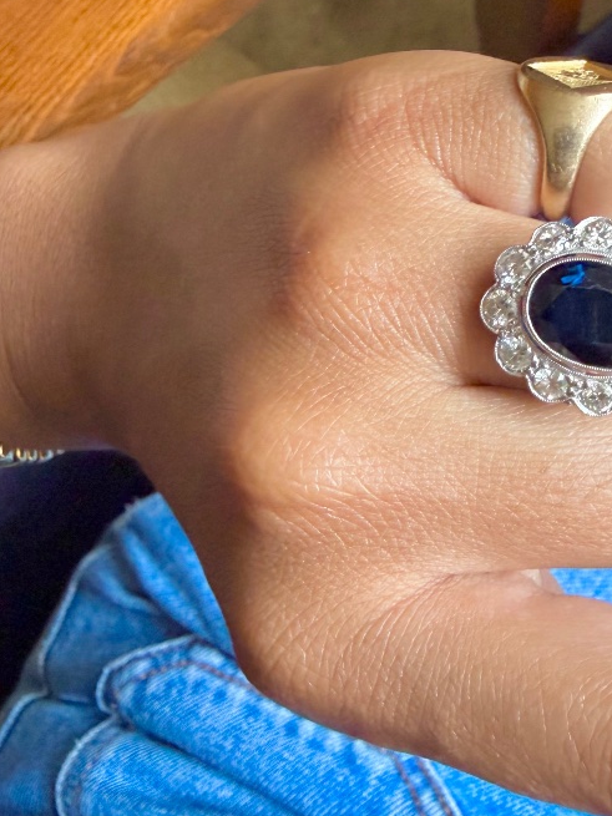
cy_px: 371
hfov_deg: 32.4
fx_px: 1038
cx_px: 440
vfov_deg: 42.9
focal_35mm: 44
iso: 500
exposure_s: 1/60
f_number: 2.2
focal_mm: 2.22
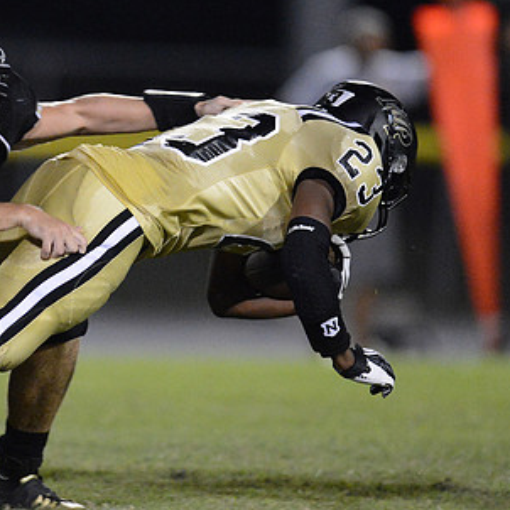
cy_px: 215
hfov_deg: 2.7
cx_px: 106
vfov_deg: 2.7
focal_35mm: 654
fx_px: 10901
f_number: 2.8
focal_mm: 400
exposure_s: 1/640
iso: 12800
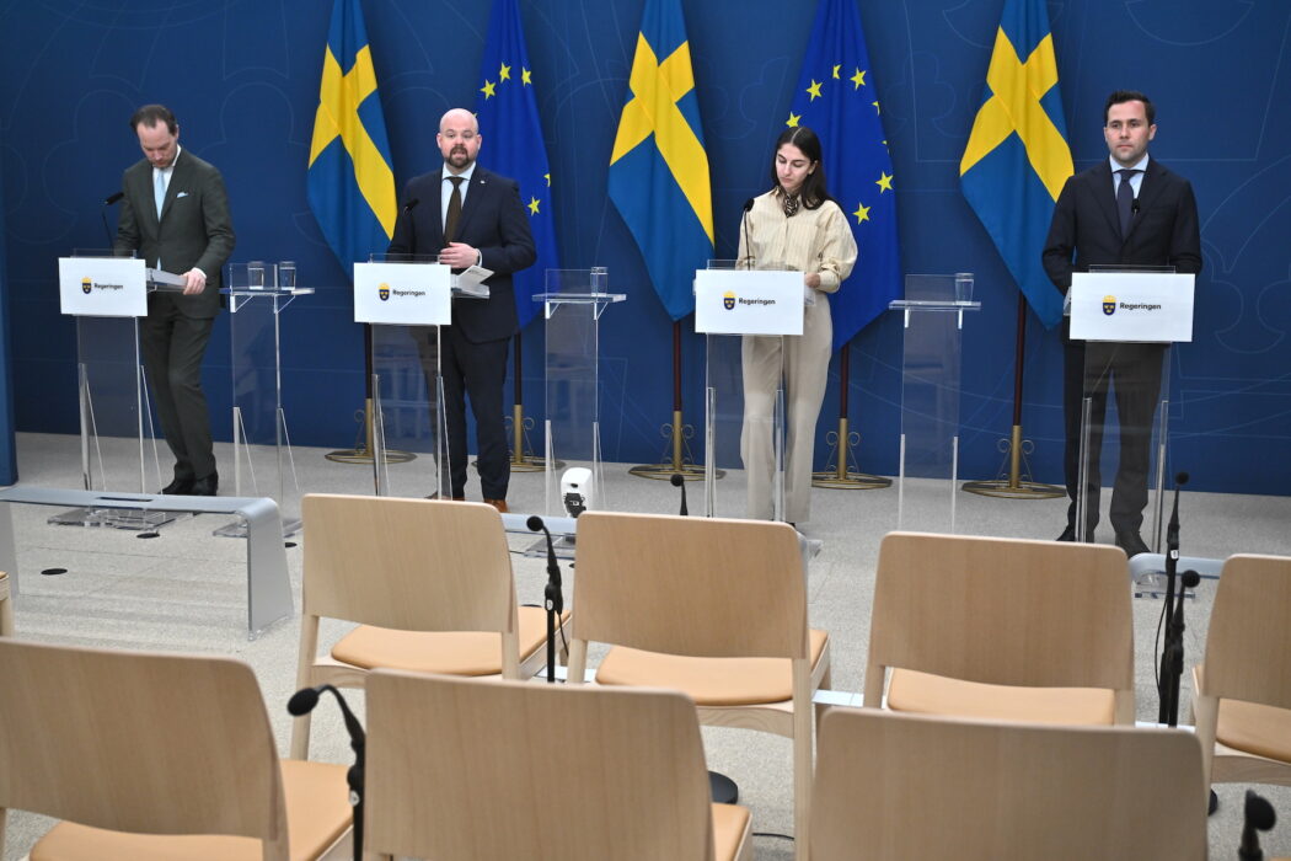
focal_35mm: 38
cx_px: 646
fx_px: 1363
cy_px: 430
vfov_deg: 35.1
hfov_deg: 50.7
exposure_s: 1/400
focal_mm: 38
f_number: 4.5
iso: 2000
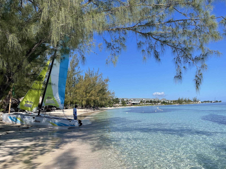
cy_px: 84
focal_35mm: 26
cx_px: 113
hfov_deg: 67.3
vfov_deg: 53.1
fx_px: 170
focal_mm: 4.2
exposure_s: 1/4000
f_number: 1.6
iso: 32
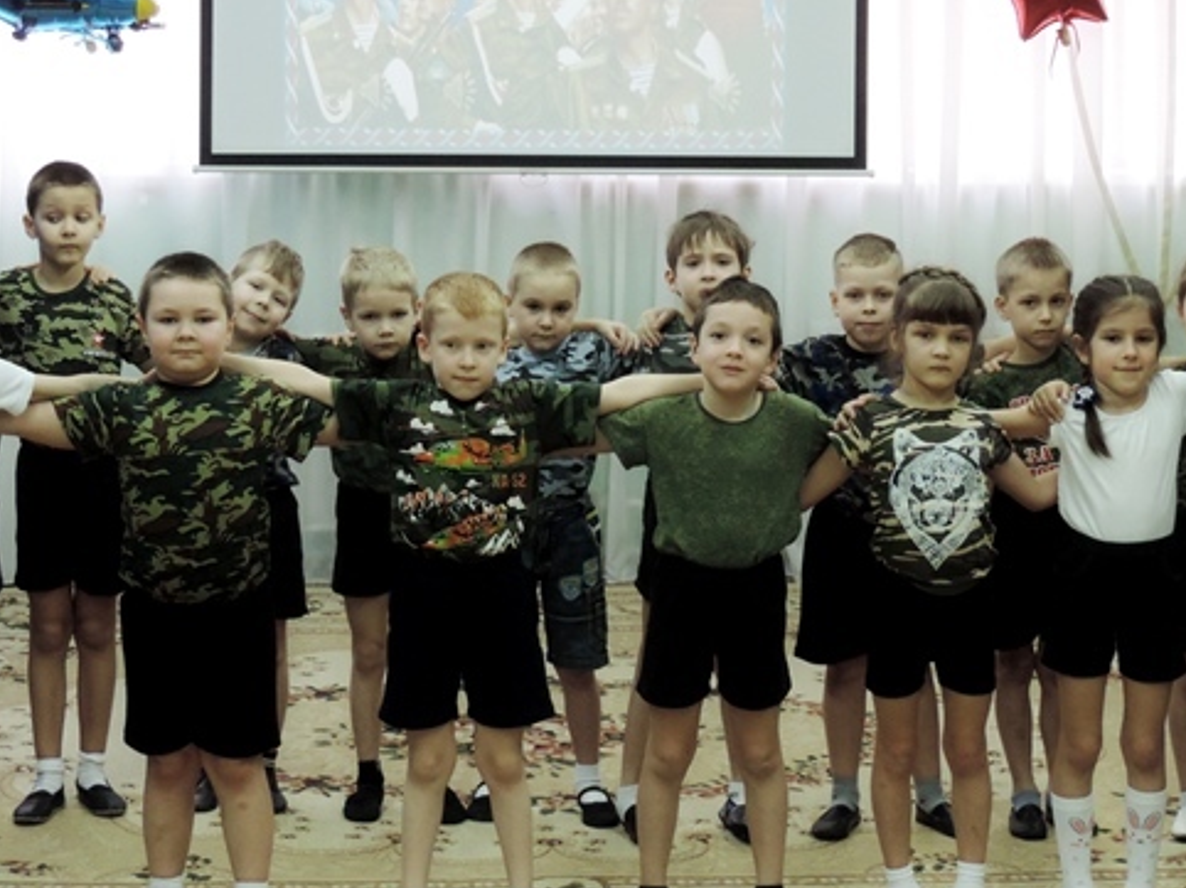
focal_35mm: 83
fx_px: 2842
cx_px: 522
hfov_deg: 23.6
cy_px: 263
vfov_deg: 17.7
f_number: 3.6
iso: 400
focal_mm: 8.9
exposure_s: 1/50
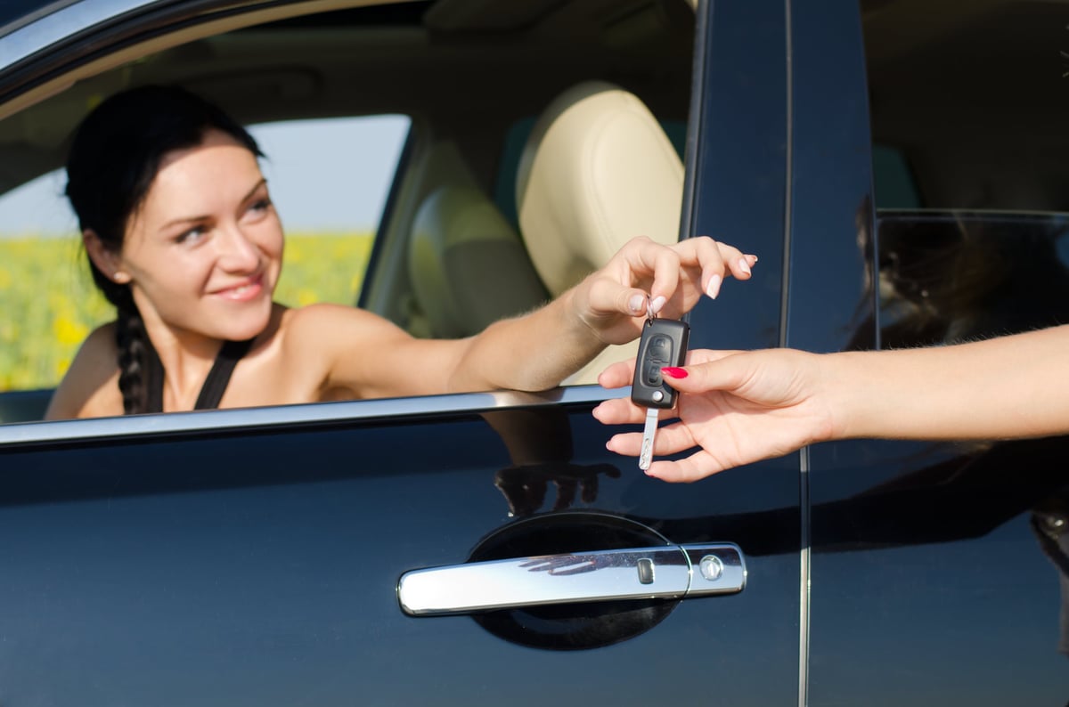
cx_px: 534
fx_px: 2222
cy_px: 354
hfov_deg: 27.1
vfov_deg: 18.1
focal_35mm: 75
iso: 100
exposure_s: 1/640
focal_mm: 50
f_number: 4
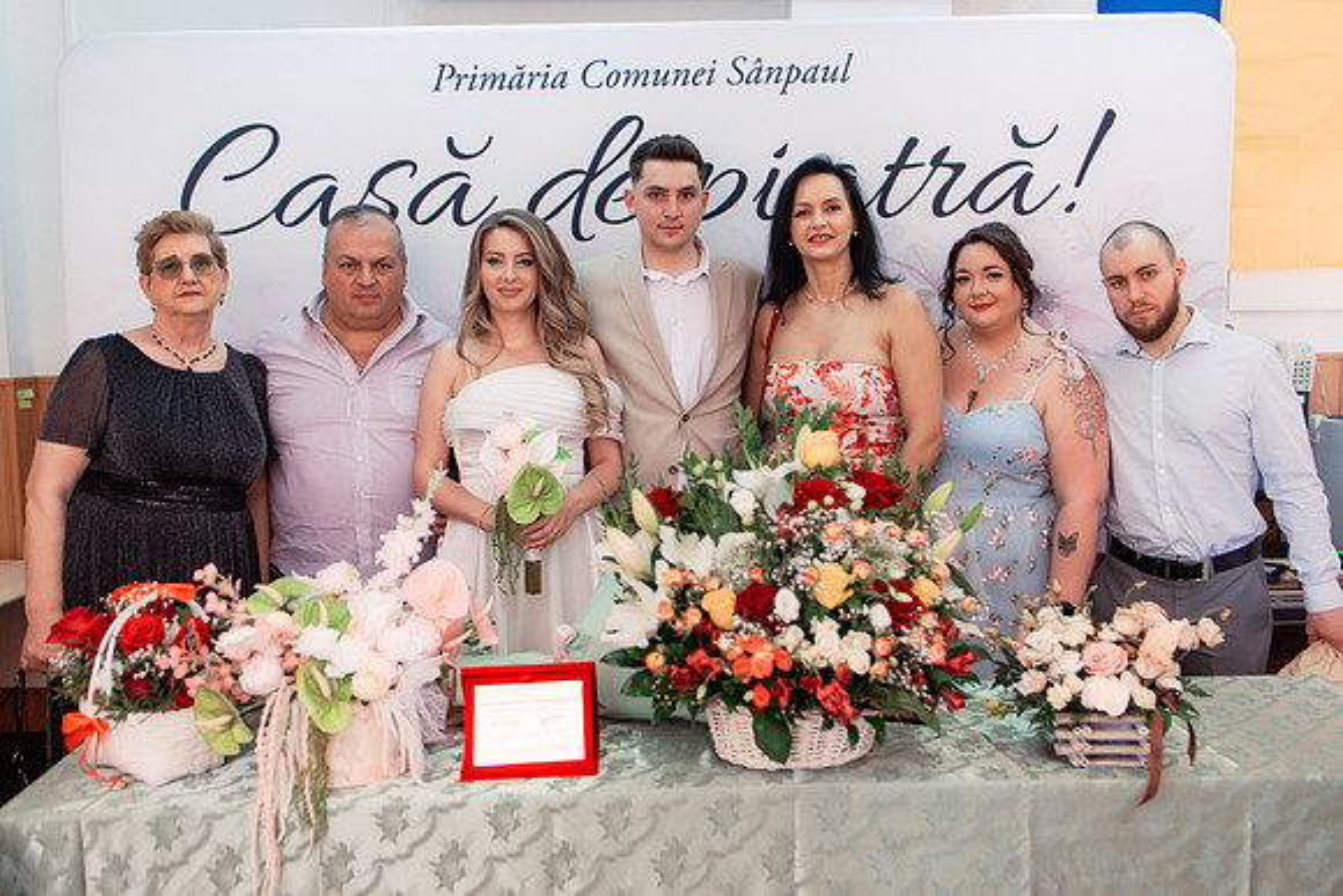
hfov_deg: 54.4
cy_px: 448
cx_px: 672
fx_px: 1306
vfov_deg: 37.9
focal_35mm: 35
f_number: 2.8
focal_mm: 35
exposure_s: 1/250
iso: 1000
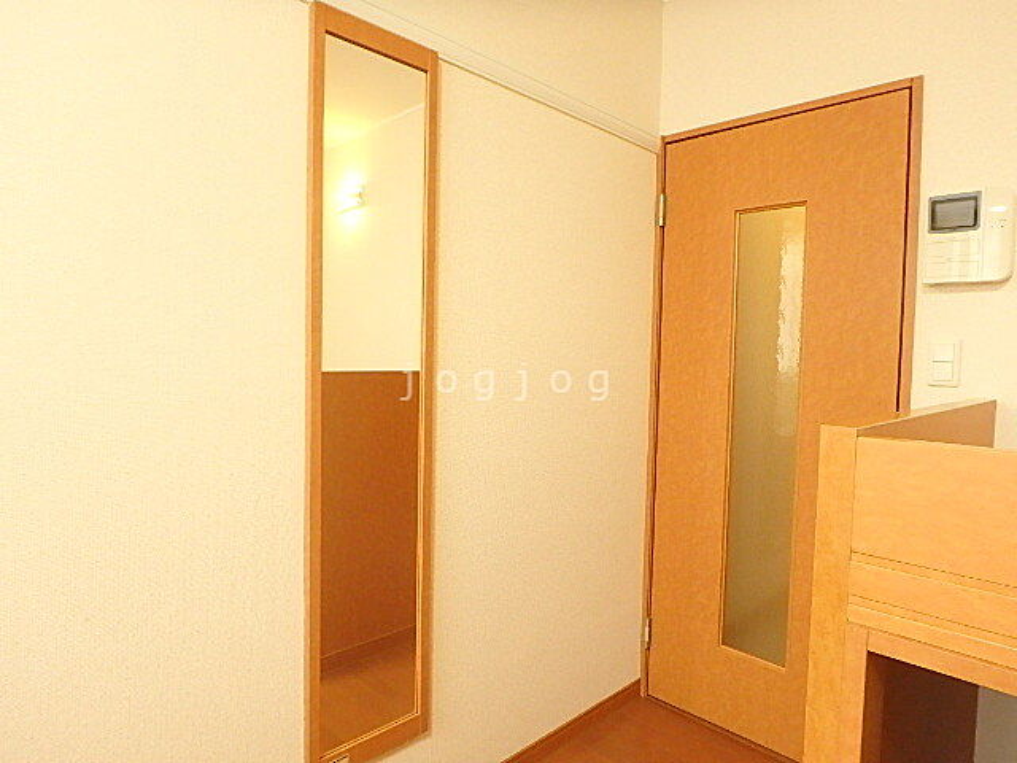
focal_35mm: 21
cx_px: 508
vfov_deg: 63.4
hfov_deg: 79.0
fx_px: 617
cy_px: 382
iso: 640
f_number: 3.5
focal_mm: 3.7
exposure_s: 1/30
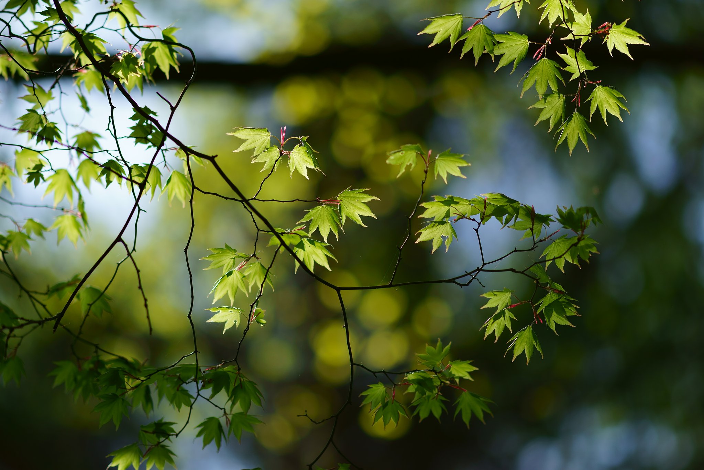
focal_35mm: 135
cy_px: 235
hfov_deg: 15.2
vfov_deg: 10.2
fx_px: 2641
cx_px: 352
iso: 100
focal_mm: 135
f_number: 1.8
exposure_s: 1/5000
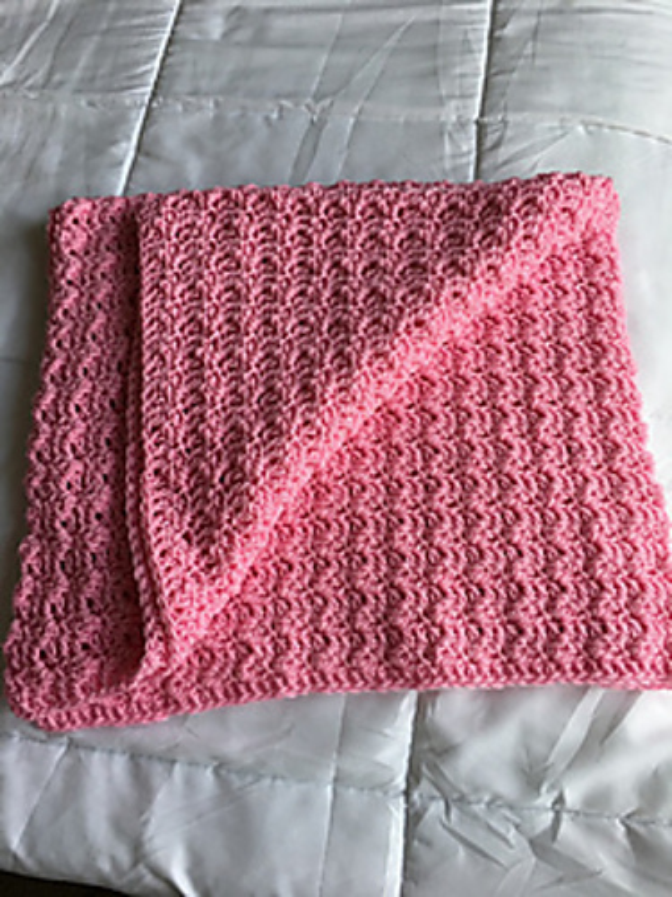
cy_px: 448
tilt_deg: -64.9
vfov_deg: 61.7
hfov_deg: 48.2
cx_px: 336
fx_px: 751
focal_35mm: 29
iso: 25
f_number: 2.2
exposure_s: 1/40
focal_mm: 4.15
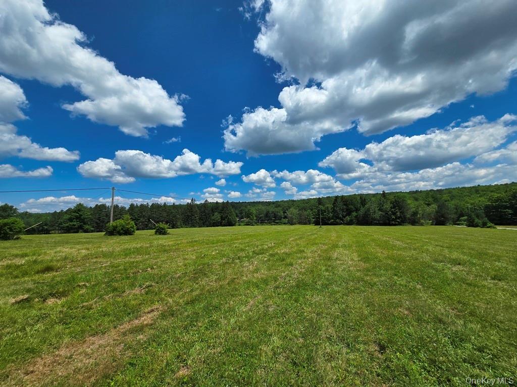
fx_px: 194
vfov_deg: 89.9
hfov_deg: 106.2
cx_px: 258
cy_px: 194
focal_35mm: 13
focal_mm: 2.2
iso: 50
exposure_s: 1/4187
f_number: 2.2
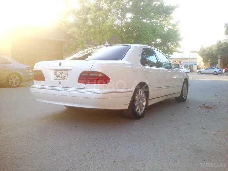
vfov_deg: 42.9
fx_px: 217
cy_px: 86
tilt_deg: -2.6
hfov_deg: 55.4
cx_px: 114
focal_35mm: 33
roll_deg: -1.4
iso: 50
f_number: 2.4
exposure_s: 1/232
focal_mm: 4.12
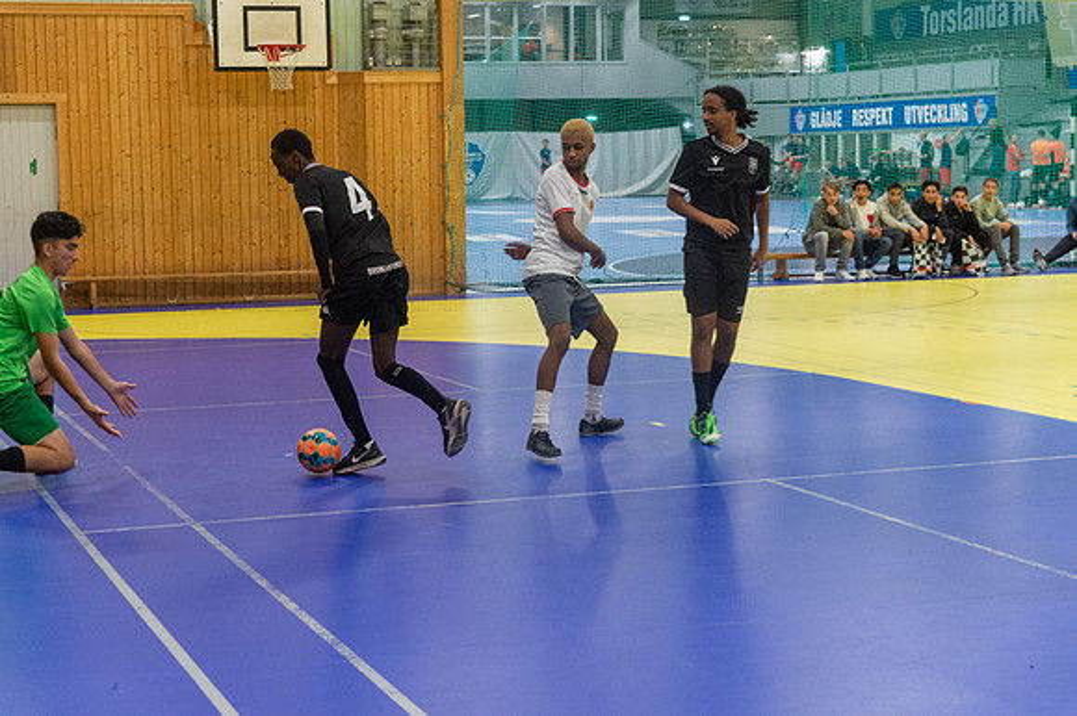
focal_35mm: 70
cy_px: 358
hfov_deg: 28.9
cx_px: 538
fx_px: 2093
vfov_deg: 19.4
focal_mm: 70
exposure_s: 1/500
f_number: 3.5
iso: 5600
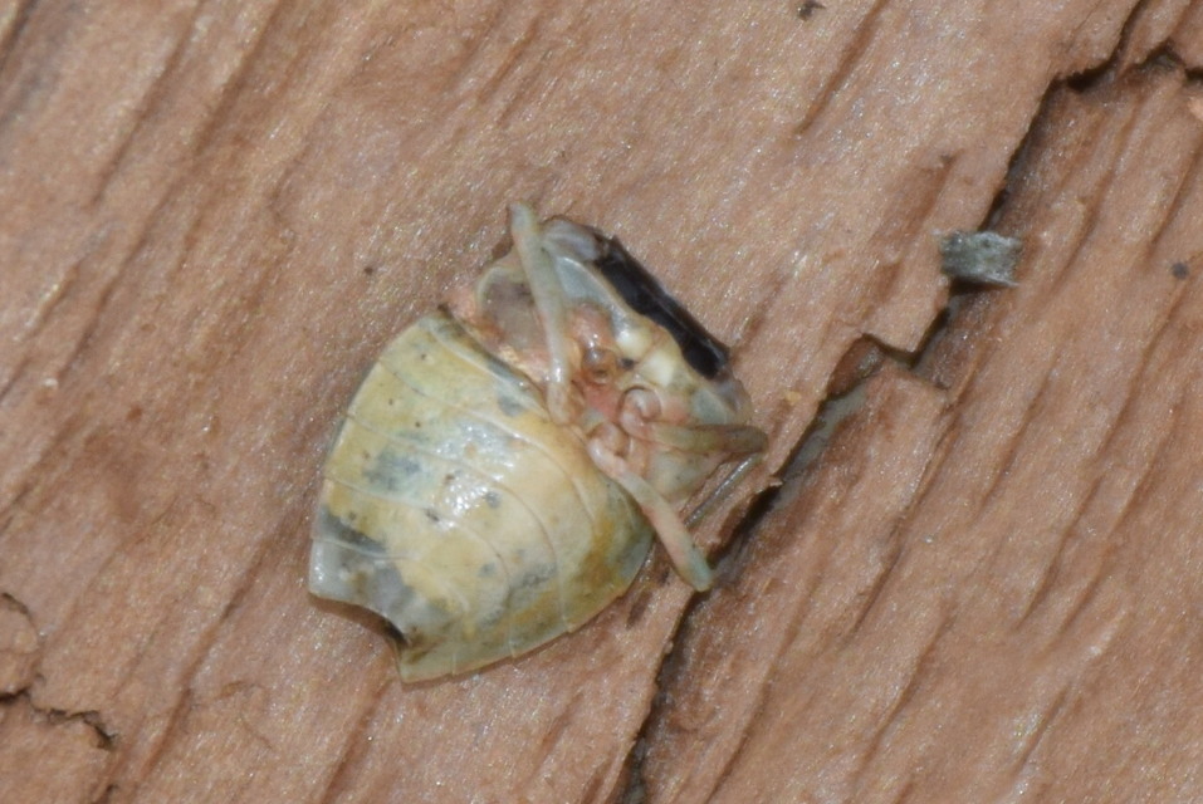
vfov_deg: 6.6
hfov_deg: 9.8
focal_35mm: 210
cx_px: 602
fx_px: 7024
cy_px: 402
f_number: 5.6
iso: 400
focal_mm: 140
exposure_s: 1/200
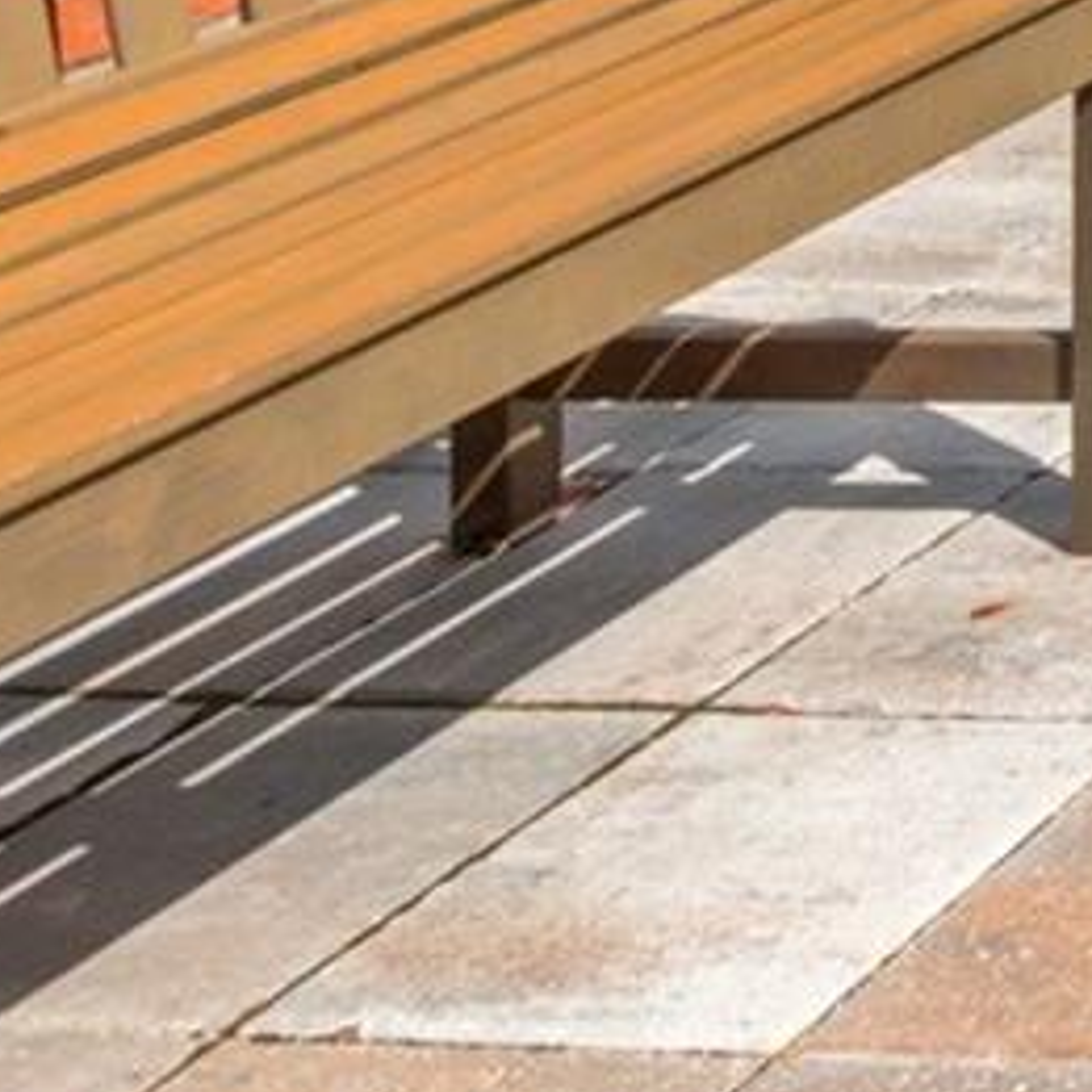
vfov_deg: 17.0
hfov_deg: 12.4
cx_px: 3079
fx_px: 2784
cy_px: -1033
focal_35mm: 78
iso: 100
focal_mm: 10
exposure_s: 1/320
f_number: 7.1
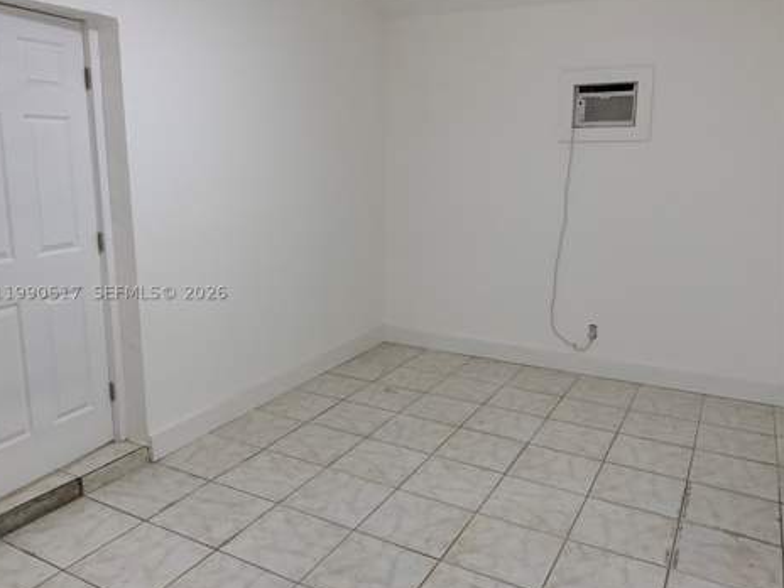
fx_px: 679
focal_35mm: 30
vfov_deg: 46.8
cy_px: 292
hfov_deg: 60.0
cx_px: 382
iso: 80
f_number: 1.8
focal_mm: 3
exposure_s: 1/60
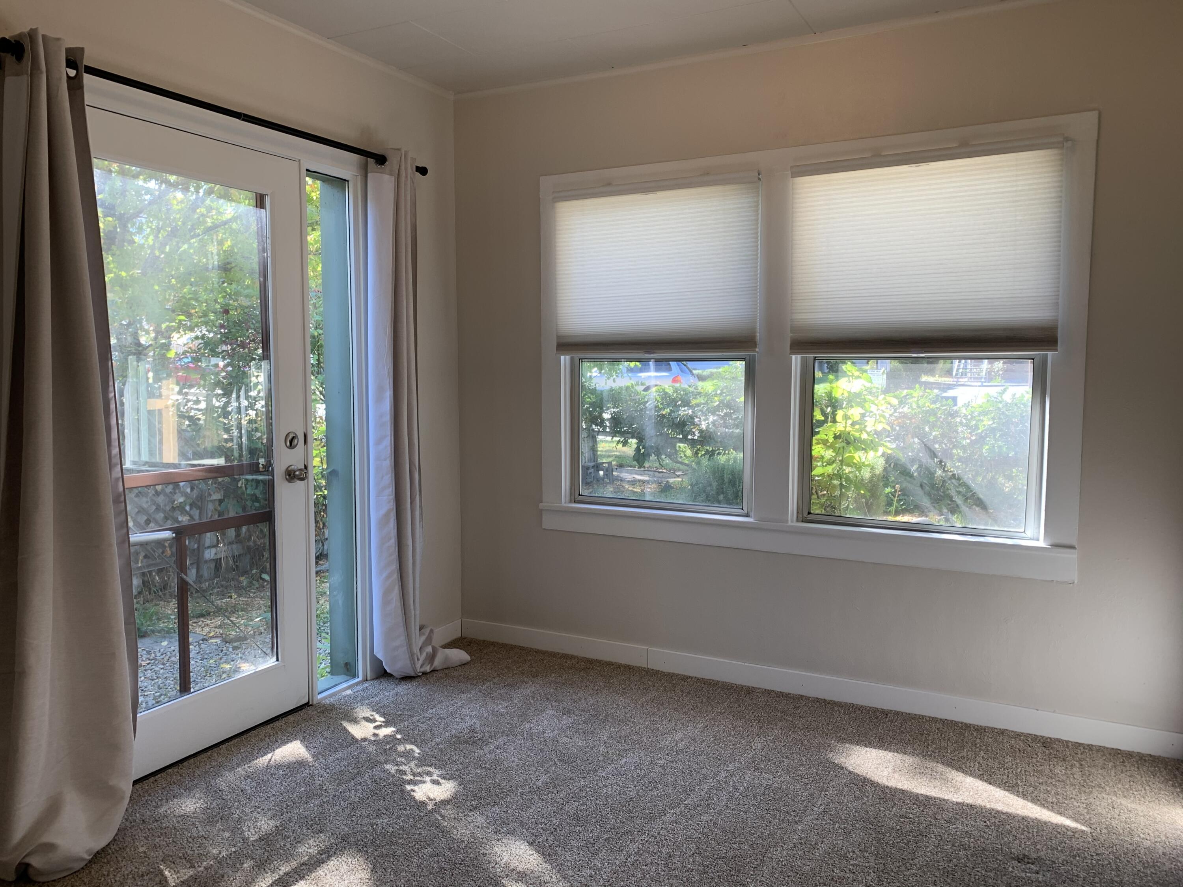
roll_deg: +1.2
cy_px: 444
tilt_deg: -3.8
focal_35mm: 26
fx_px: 889
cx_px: 592
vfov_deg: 53.1
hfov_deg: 67.3
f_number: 1.8
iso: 50
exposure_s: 1/120
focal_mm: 4.25
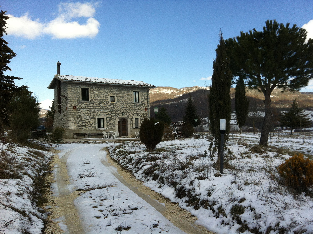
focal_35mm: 35
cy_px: 117
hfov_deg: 52.7
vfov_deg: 40.6
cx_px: 156
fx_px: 316
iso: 80
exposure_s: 1/1352
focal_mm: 3.85
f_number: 2.8
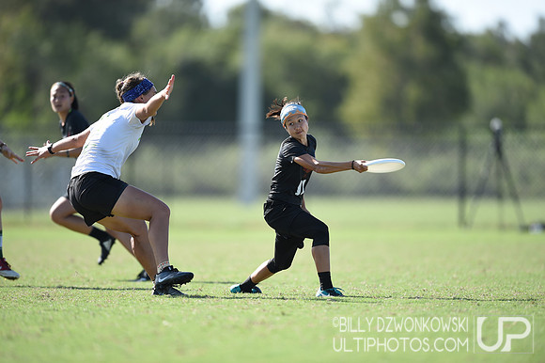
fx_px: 6052
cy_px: 182
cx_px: 272
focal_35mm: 400
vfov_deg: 3.4
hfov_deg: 5.2
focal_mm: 400
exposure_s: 1/800
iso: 100
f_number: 2.8
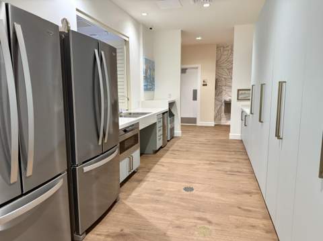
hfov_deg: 71.7
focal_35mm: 24
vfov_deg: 56.7
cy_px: 120
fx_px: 224
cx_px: 162
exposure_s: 1/120
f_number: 1.78
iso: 160
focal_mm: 6.76
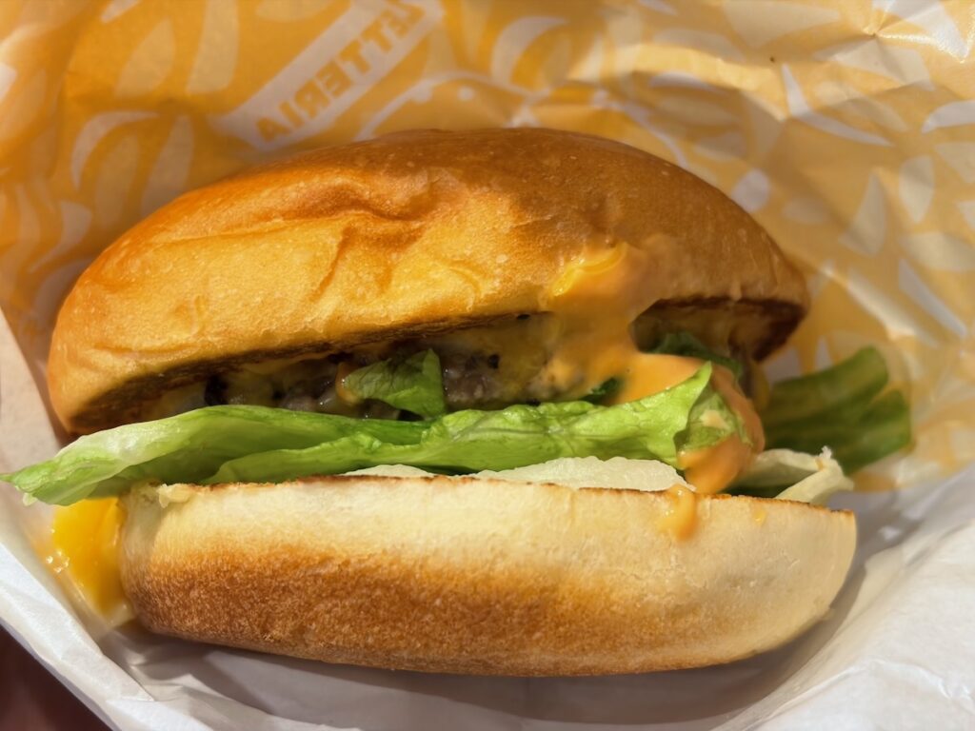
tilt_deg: -59.2
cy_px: 366
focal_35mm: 52
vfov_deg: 28.0
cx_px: 488
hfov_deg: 36.8
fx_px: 1465
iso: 32
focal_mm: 5.96
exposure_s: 1/50
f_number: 1.6
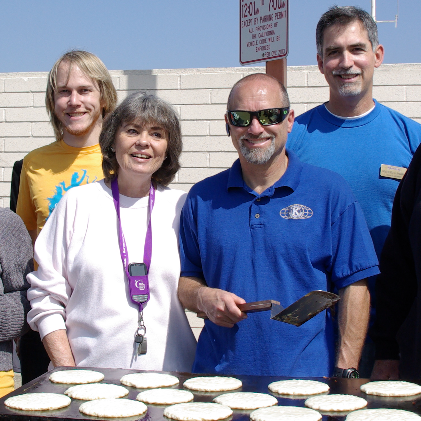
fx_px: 1087
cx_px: 170
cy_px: 154
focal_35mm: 79
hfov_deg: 21.9
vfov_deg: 21.9
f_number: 8
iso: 200
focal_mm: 24
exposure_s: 1/500
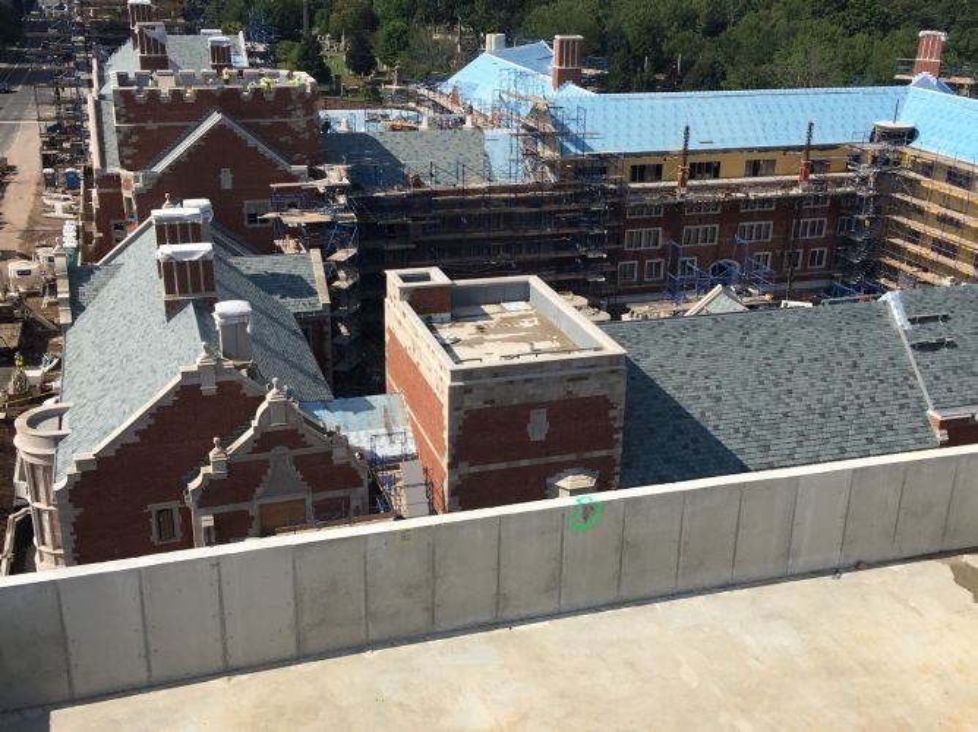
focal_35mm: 29
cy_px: 366
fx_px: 819
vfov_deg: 48.2
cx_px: 489
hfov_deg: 61.7
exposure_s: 1/1789
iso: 25
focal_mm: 4.15
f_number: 2.2
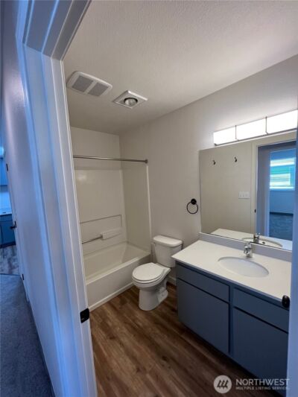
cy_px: 198
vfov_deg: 106.2
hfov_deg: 89.9
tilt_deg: -6.3
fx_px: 149
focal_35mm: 13
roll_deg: +2.6
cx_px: 149
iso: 250
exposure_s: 1/120
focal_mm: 1.57
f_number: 1.8
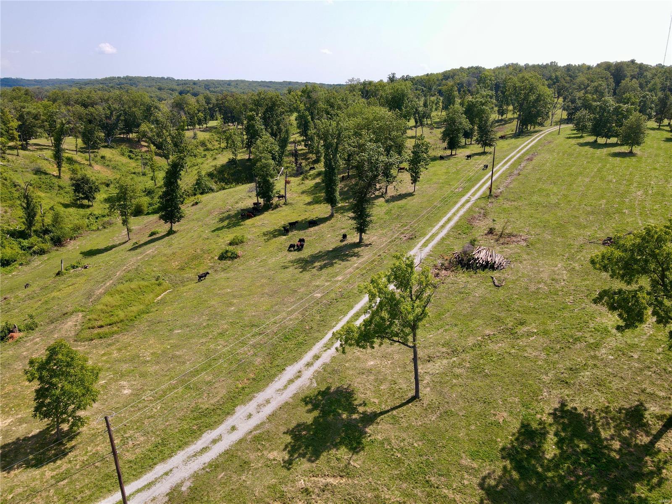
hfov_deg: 71.6
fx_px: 466
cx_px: 336
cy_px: 252
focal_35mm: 24
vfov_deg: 56.8
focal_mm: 4.5
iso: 100
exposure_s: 1/400
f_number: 2.8
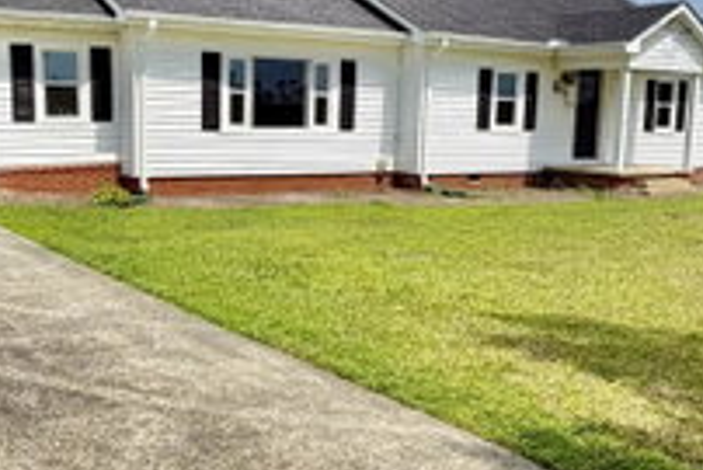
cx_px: 311
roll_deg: -3.4
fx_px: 899
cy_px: 247
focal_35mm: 46
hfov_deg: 42.6
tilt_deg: -8.4
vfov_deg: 29.3
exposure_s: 1/970
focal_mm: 2.22
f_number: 2.2
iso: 20
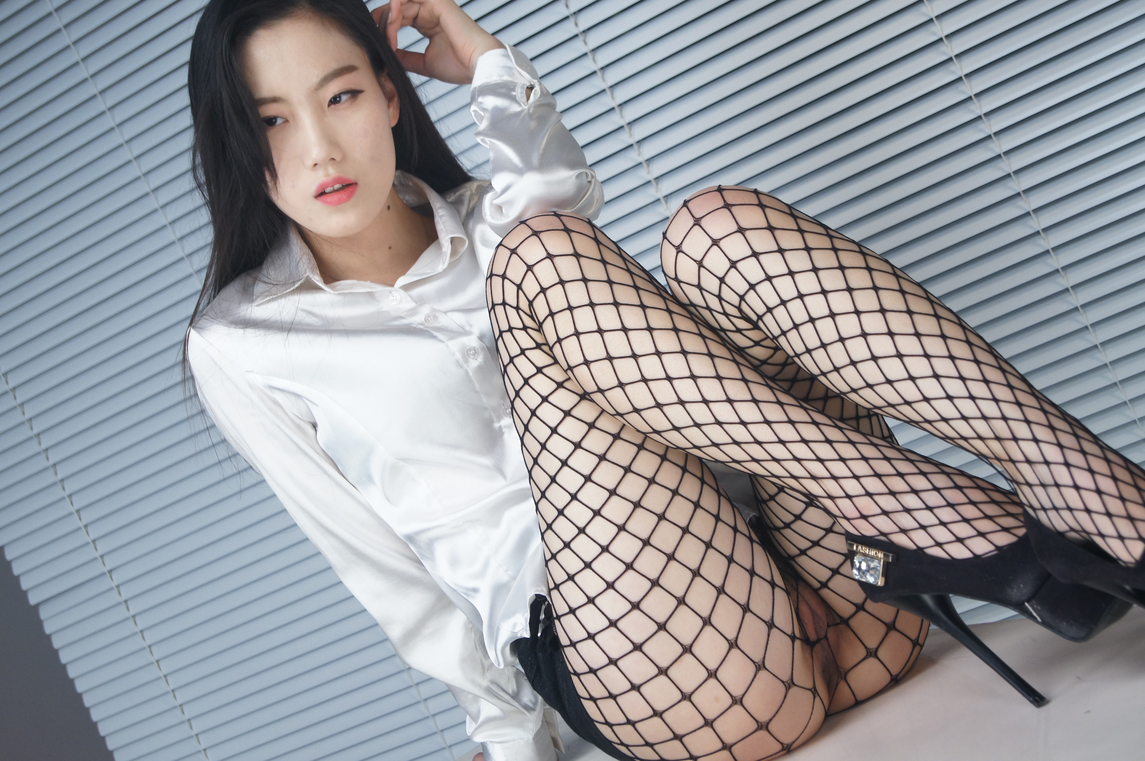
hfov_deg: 27.0
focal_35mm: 75
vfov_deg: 18.1
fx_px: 2383
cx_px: 572
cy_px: 380
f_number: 5.6
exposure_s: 1/160
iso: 800
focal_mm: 50
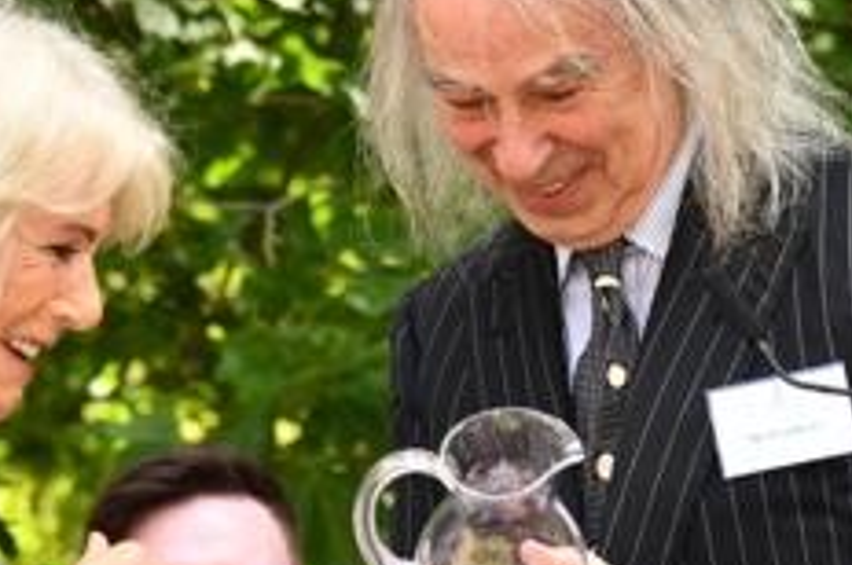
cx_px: 551
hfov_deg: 6.2
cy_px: 404
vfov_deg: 4.1
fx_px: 7823
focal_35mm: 331
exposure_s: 1/250
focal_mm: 120
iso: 800
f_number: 8
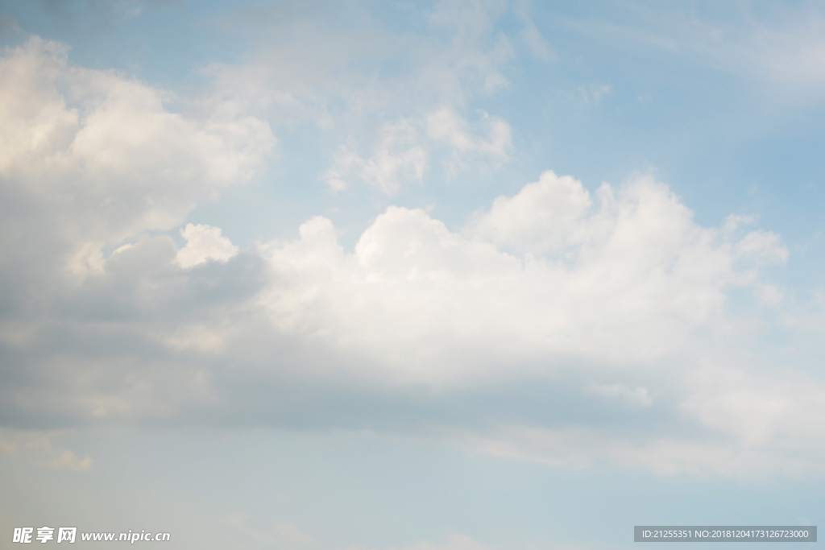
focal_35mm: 50
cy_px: 275
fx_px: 1146
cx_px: 412
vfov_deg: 27.0
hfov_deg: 39.6
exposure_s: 1/5000
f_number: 2.2
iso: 125
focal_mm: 50
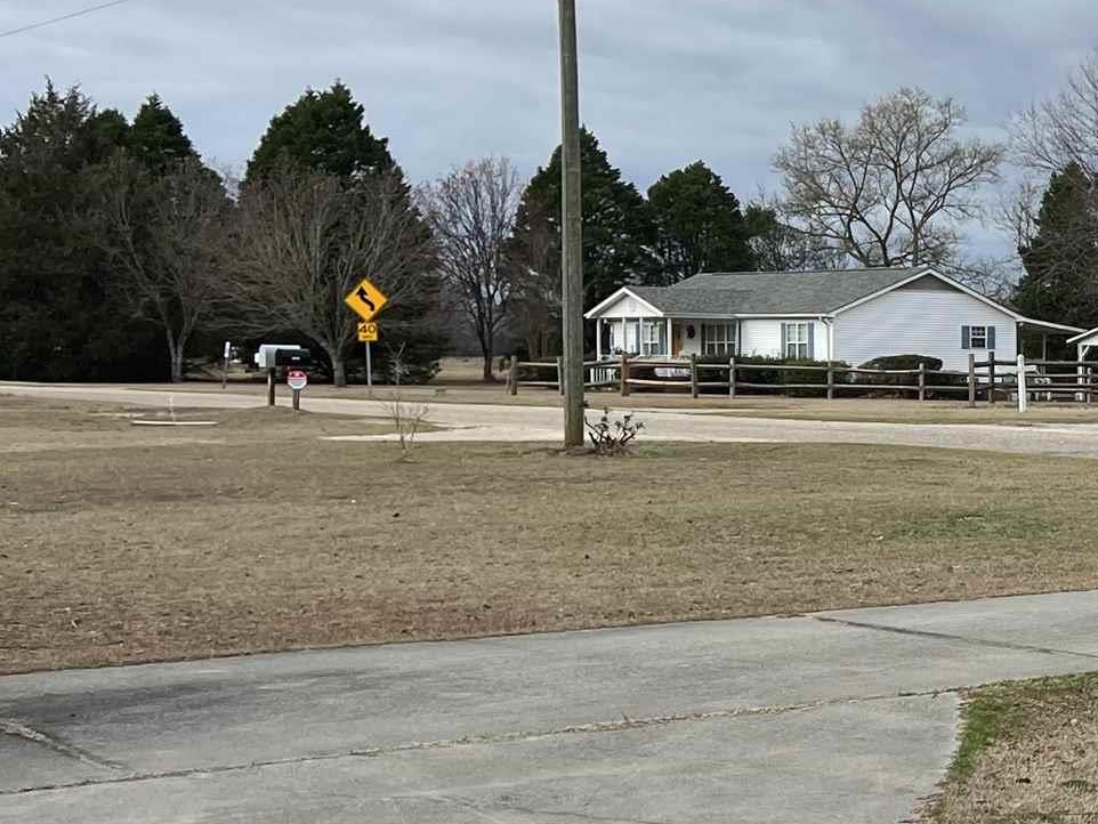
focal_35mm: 83
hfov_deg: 21.3
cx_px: 1424
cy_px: 412
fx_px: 2633
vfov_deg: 17.8
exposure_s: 1/2915
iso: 50
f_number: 1.5
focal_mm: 5.7
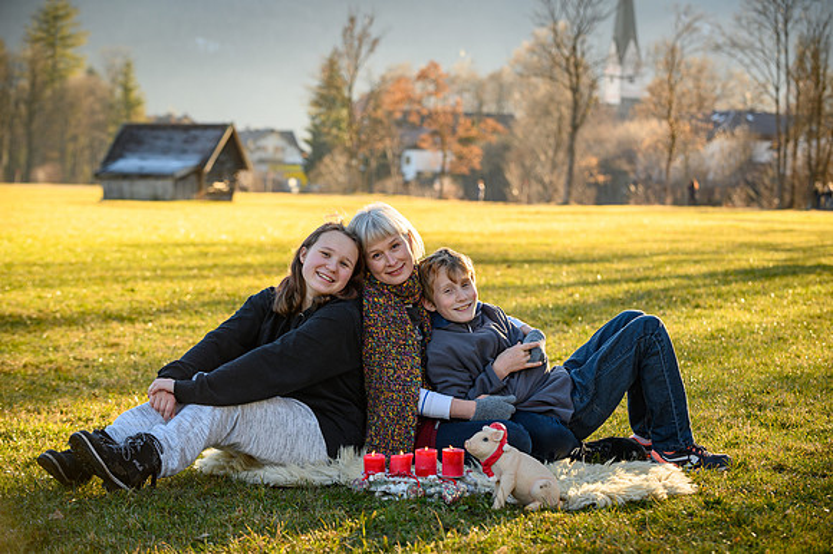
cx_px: 416
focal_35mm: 95
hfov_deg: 21.5
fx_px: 2197
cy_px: 277
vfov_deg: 14.4
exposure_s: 1/125
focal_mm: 95
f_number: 4.5
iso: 100
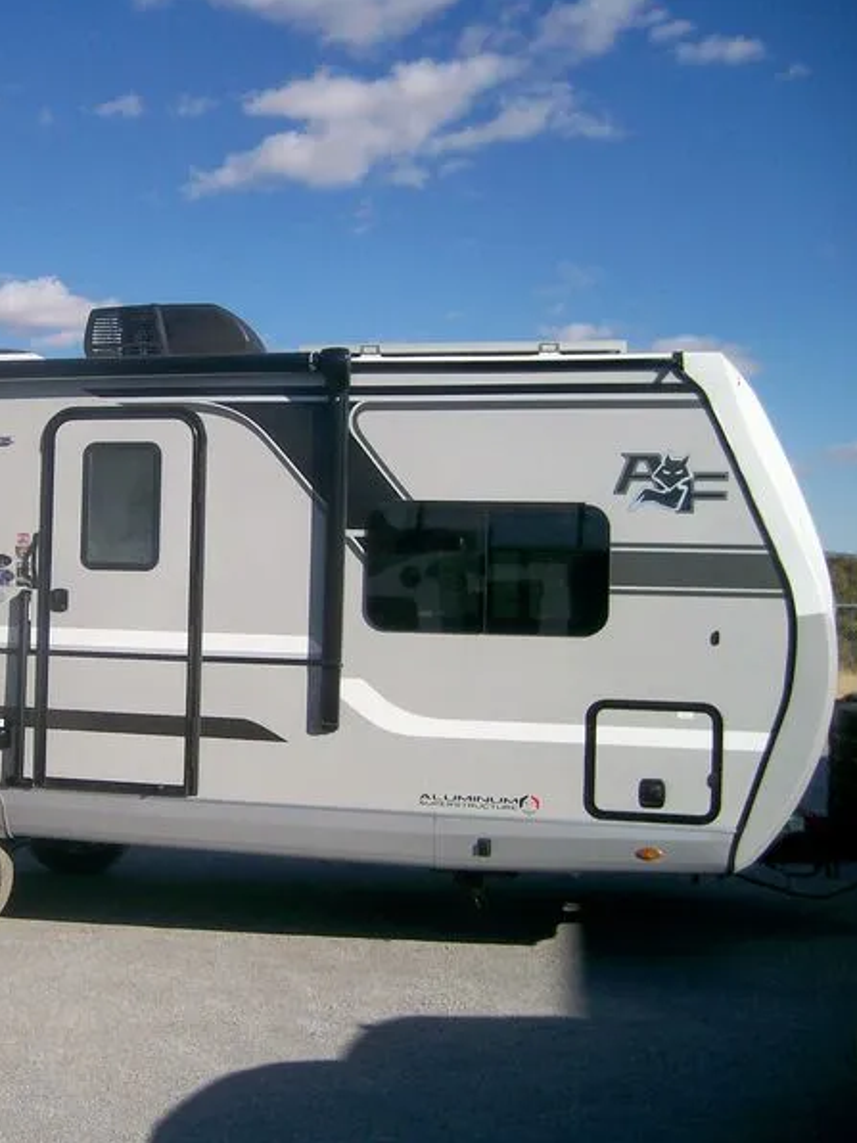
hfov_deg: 29.8
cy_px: 572
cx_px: 123
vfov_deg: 40.4
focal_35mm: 47
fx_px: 1551
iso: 80
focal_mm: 5.8
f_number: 7.2
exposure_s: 1/351
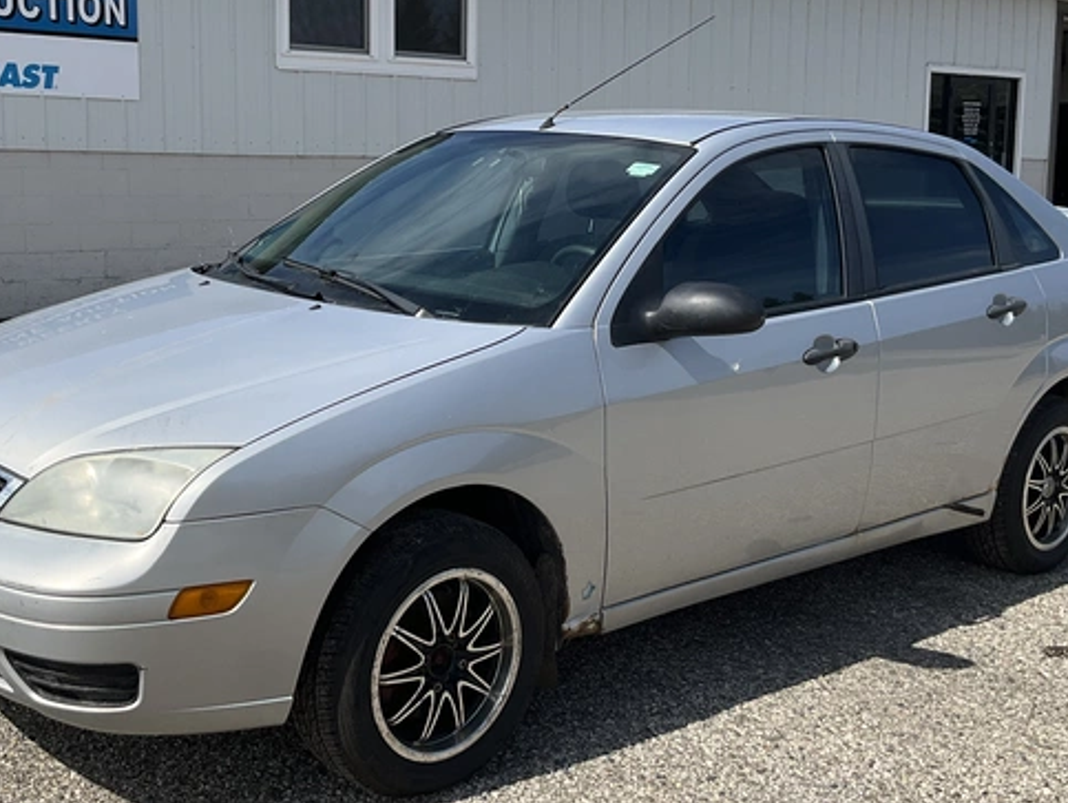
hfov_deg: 41.9
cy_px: 353
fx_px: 1389
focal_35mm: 45
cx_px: 449
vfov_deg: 32.2
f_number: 1.8
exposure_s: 1/2141
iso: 25
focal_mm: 3
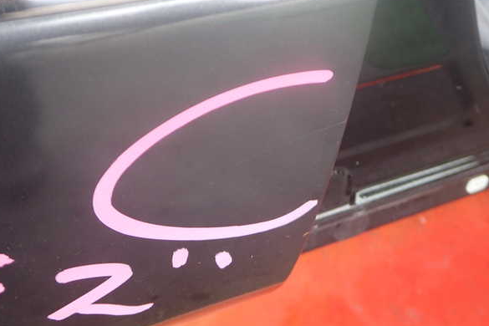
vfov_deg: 41.1
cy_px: 162
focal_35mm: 32
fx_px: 435
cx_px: 239
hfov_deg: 58.7
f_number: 2.3
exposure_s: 1/100
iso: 200
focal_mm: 5.4
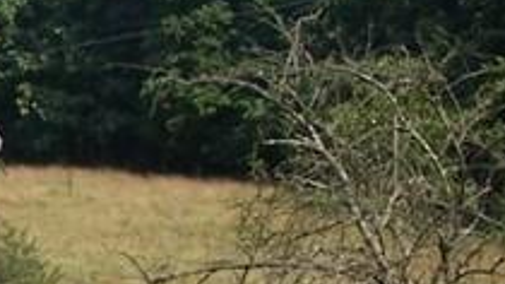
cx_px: -303
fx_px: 2490
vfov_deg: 6.5
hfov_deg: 11.0
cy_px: 351
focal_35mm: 186
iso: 80
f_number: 4
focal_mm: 6
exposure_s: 1/500
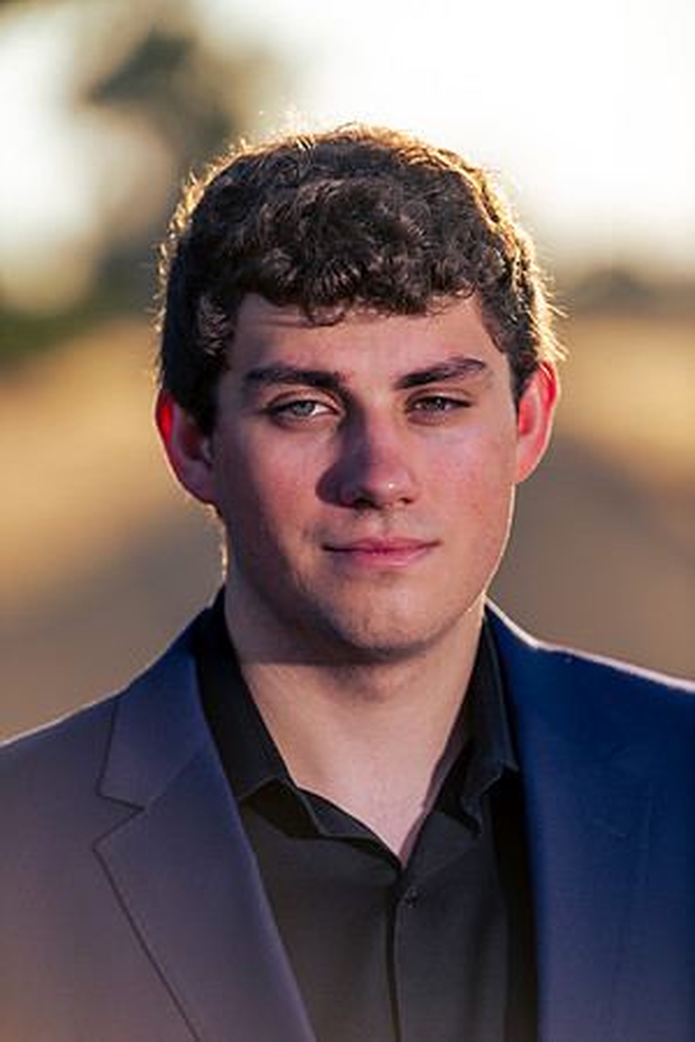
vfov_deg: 10.3
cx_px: 348
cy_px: 521
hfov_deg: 6.9
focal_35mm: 200
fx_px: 5791
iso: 31
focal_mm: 200
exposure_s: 1/250
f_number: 4
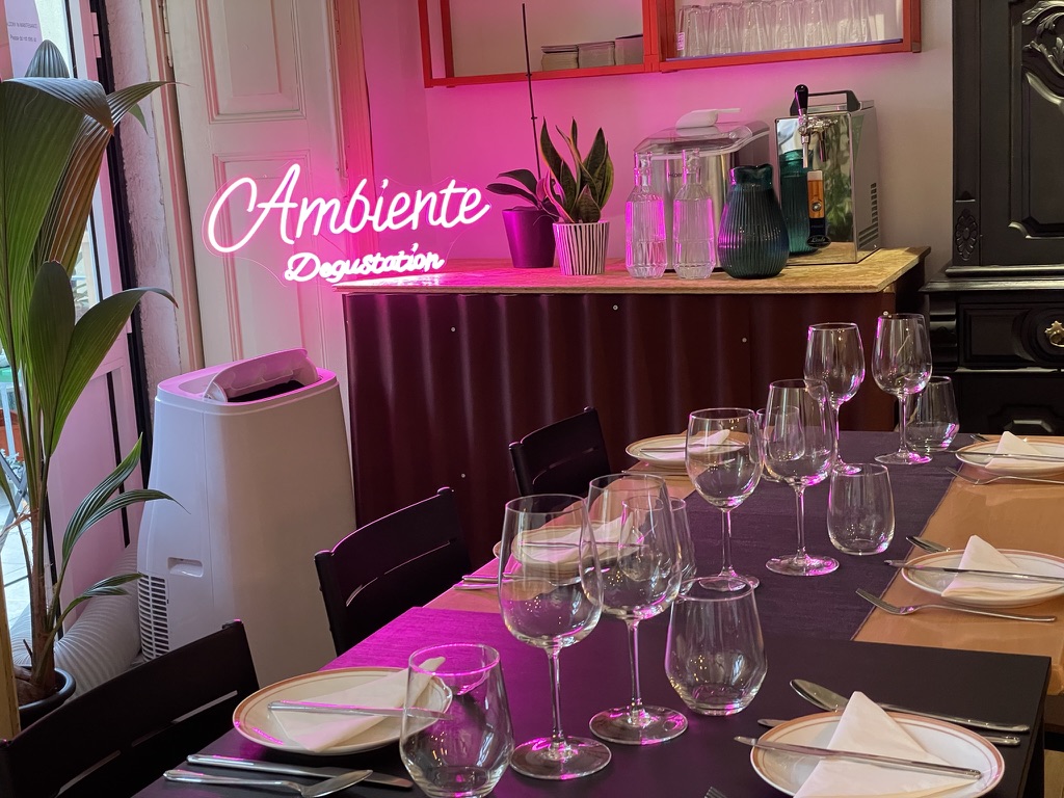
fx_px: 1598
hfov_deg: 36.8
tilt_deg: -9.4
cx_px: 532
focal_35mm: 52
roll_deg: +4.0
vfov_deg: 28.0
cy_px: 399
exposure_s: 1/60
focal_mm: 6
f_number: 2
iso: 640
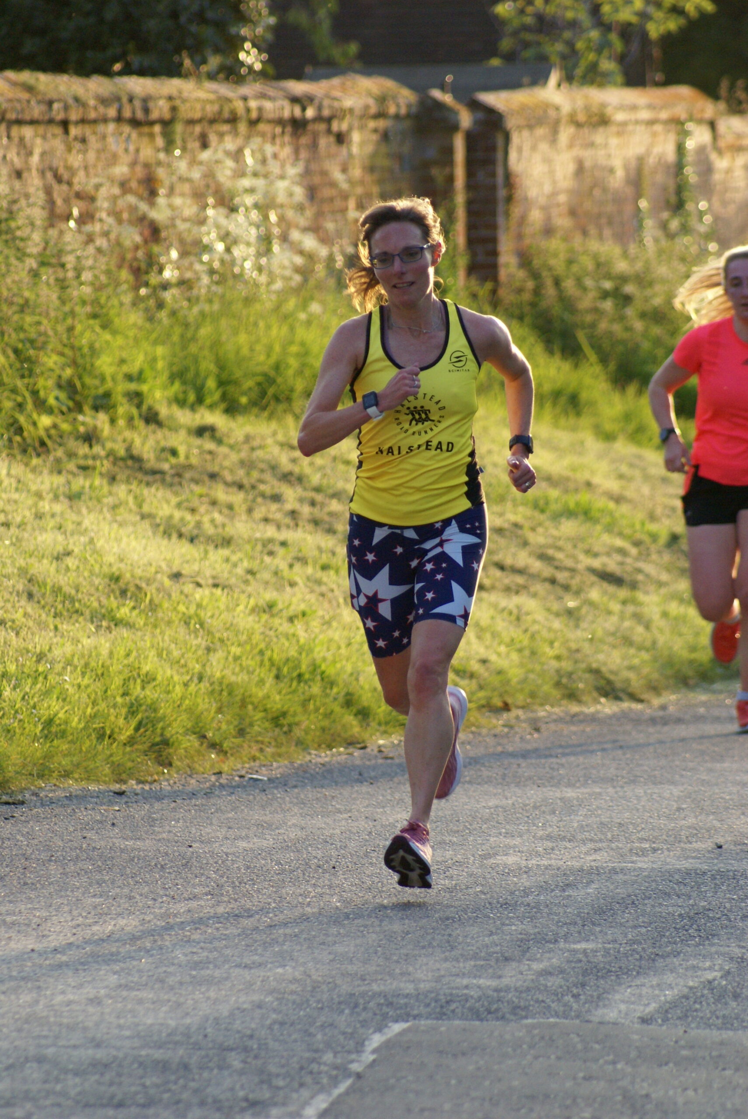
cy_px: 560
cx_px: 374
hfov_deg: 4.6
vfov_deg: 6.9
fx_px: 9333
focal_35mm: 300
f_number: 5.6
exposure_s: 1/500
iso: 640
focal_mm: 200
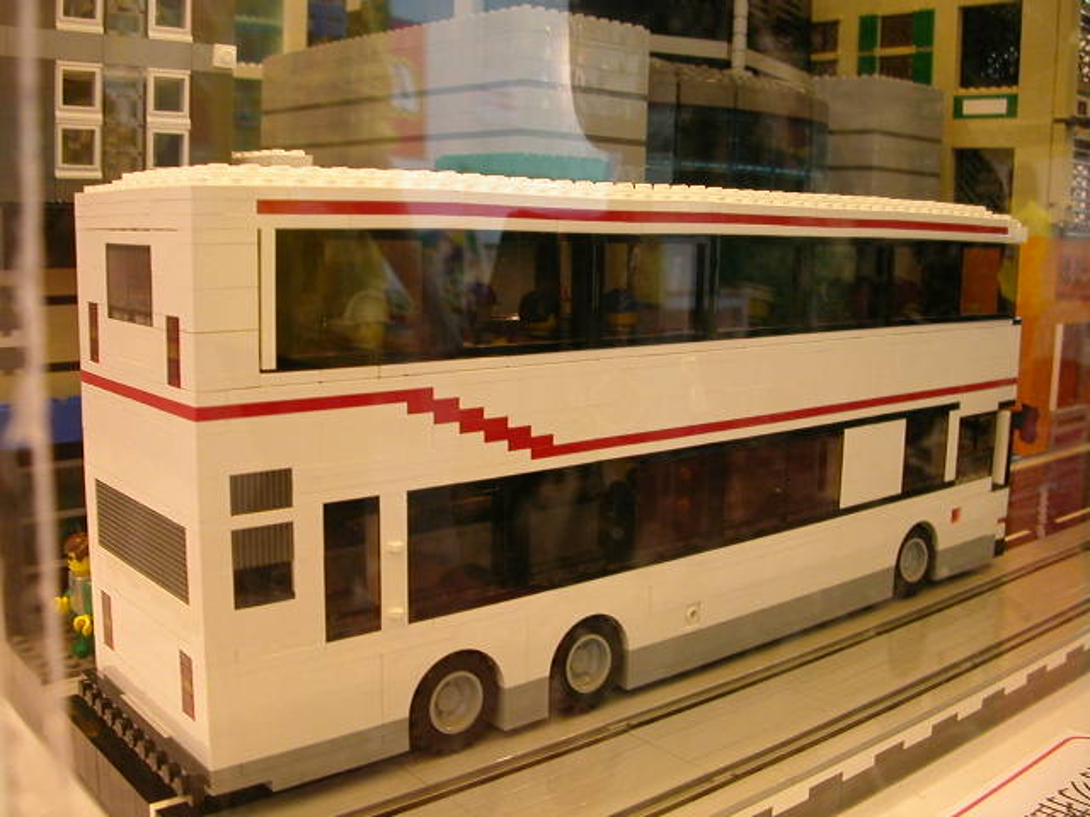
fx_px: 1165
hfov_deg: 50.1
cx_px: 545
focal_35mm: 37
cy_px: 408
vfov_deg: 38.7
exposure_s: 1/29.2
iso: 160
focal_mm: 5.6
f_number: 2.7
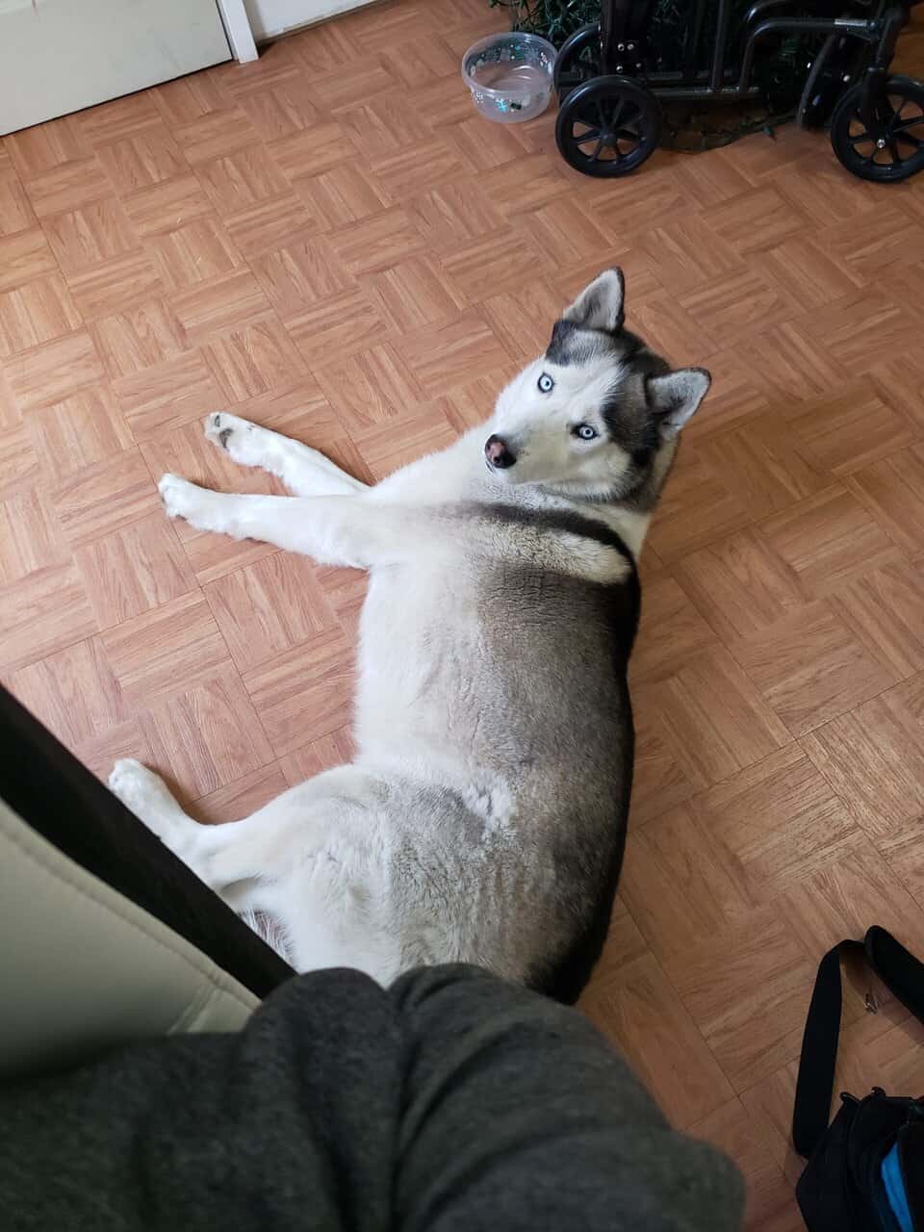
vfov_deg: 67.3
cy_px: 616
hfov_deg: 53.1
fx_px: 925
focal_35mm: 26
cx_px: 462
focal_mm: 4.3
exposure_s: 1/40
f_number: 1.5
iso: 250
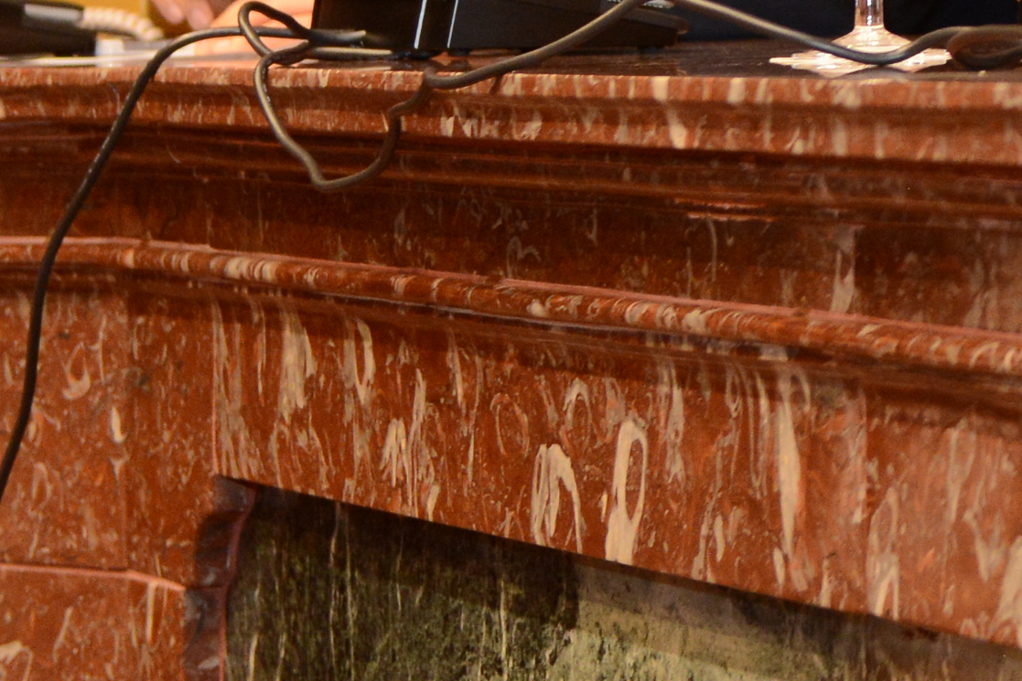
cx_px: 1878
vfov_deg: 5.4
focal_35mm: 247
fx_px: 7012
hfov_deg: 8.0
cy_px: -856
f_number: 3.5
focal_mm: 50
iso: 1600
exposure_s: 1/80
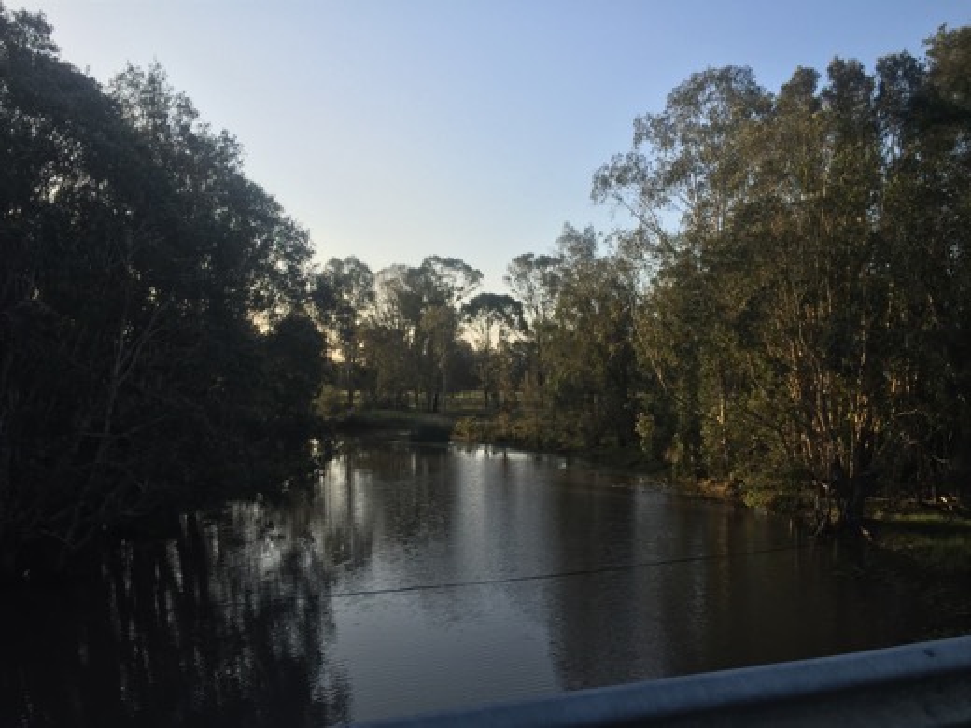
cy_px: 364
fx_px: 813
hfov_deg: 61.7
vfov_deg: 48.2
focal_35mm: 29
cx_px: 486
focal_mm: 4.15
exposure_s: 1/791
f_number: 2.2
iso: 32
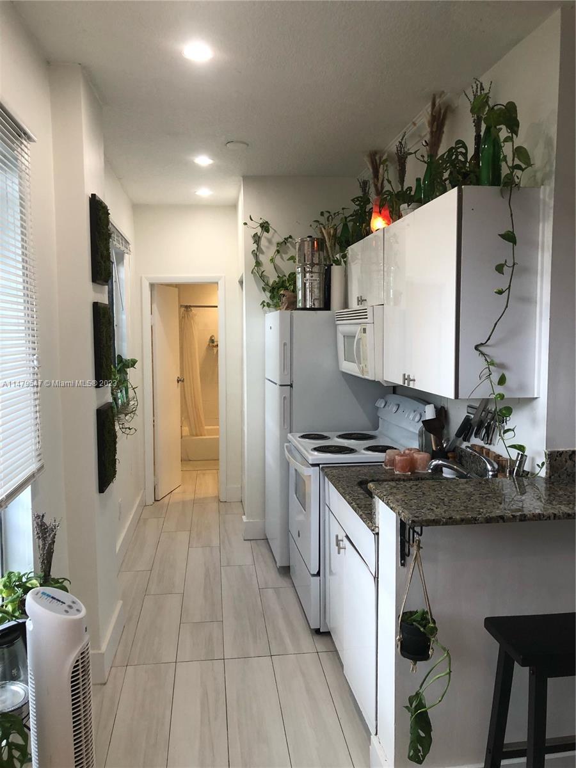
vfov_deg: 63.4
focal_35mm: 28
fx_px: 621
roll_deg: -0.4
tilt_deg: -3.5
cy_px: 384
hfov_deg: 49.7
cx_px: 288
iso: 32
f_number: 1.8
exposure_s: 1/30
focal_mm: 4
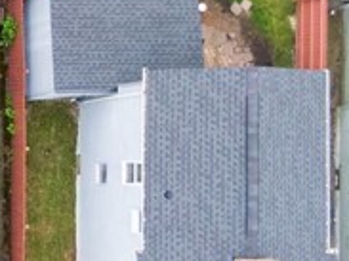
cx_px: -366
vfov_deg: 11.0
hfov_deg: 12.7
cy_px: 155
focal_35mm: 134
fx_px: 1350
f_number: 2.8
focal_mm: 4.39
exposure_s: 1/320
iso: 100
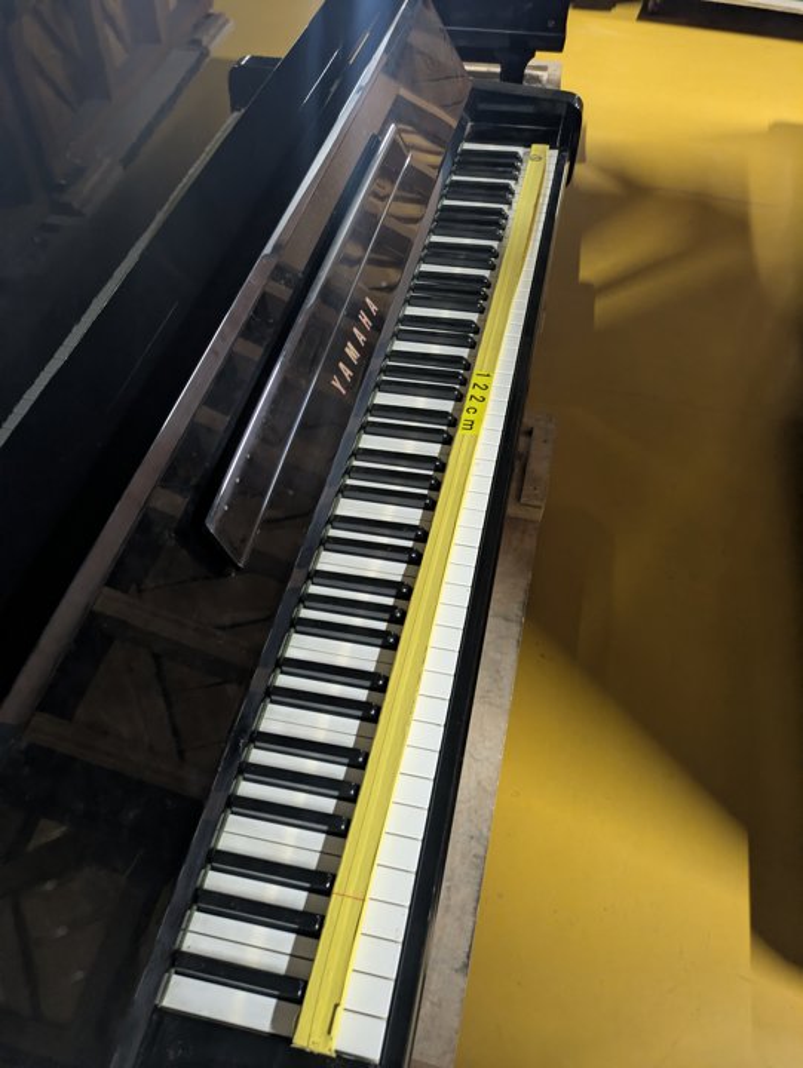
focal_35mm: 25
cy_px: 534
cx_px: 402
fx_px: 772
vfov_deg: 69.4
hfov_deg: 54.9
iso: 549
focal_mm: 5.43
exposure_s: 1/24
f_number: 1.89
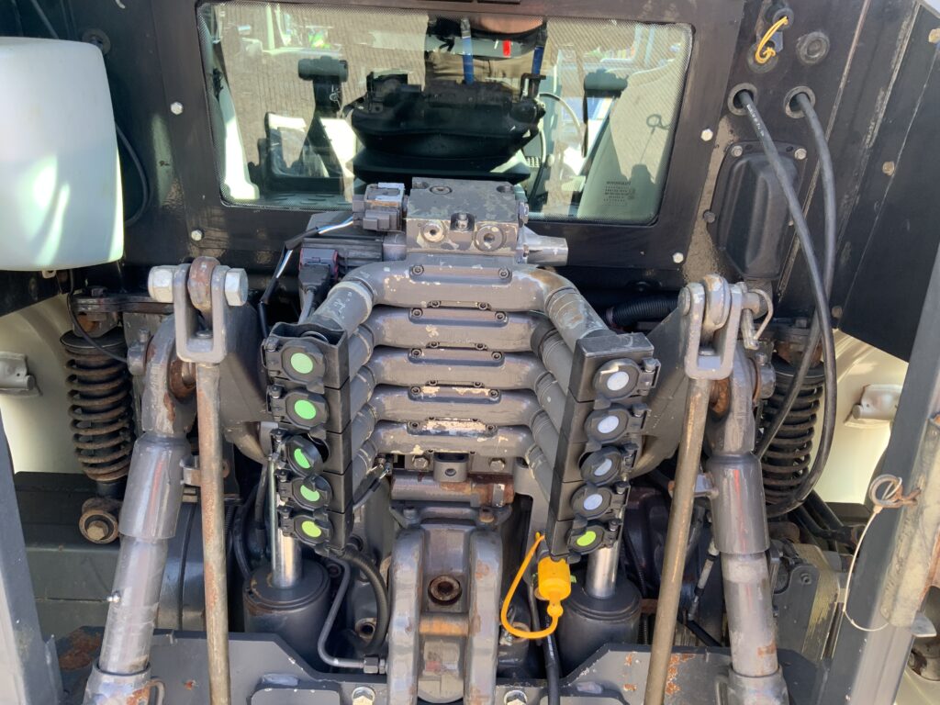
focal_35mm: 29
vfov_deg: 48.2
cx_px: 470
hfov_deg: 61.7
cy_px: 352
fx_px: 787
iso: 40
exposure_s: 1/122
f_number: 1.8
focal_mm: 3
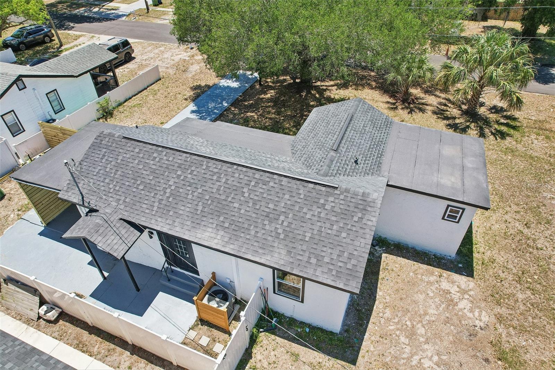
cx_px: 278
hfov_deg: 78.6
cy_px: 185
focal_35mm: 22
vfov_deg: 57.2
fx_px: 339
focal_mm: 8.4
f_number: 2.8
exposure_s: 1/1500
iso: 130
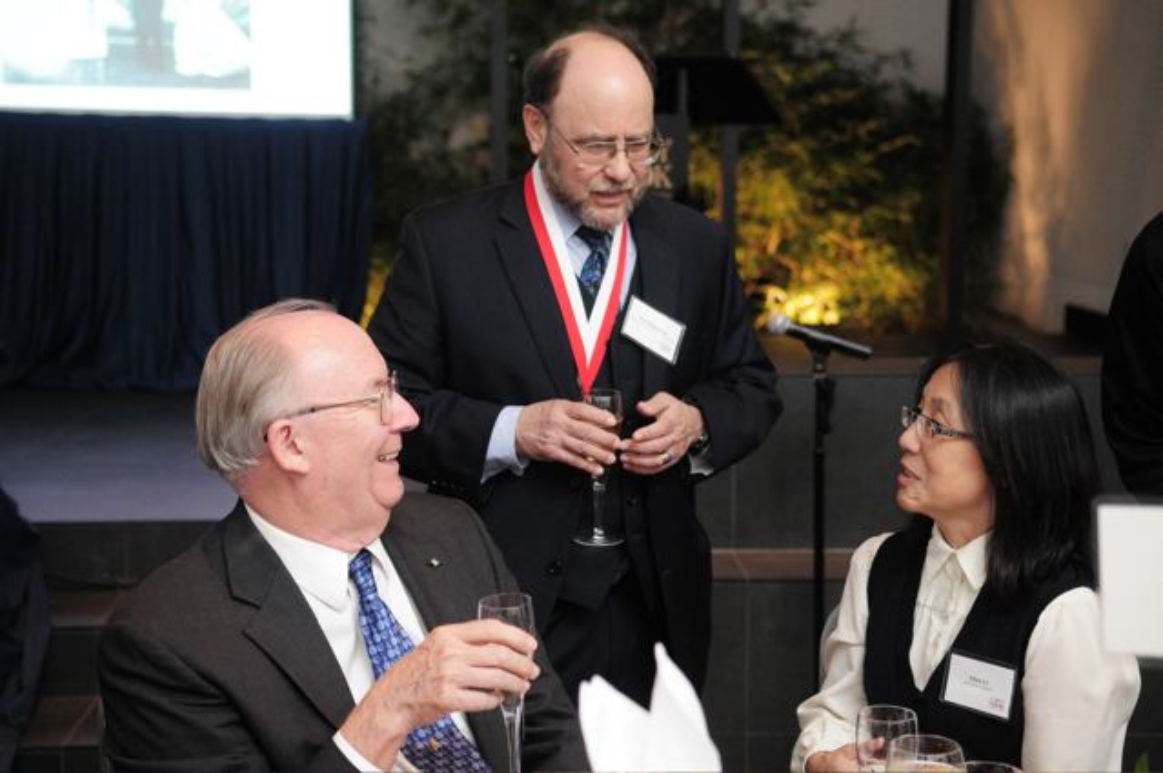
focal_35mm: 57
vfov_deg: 23.7
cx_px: 582
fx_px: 1840
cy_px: 386
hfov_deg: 35.1
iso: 1600
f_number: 2.8
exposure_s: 1/160
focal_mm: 38
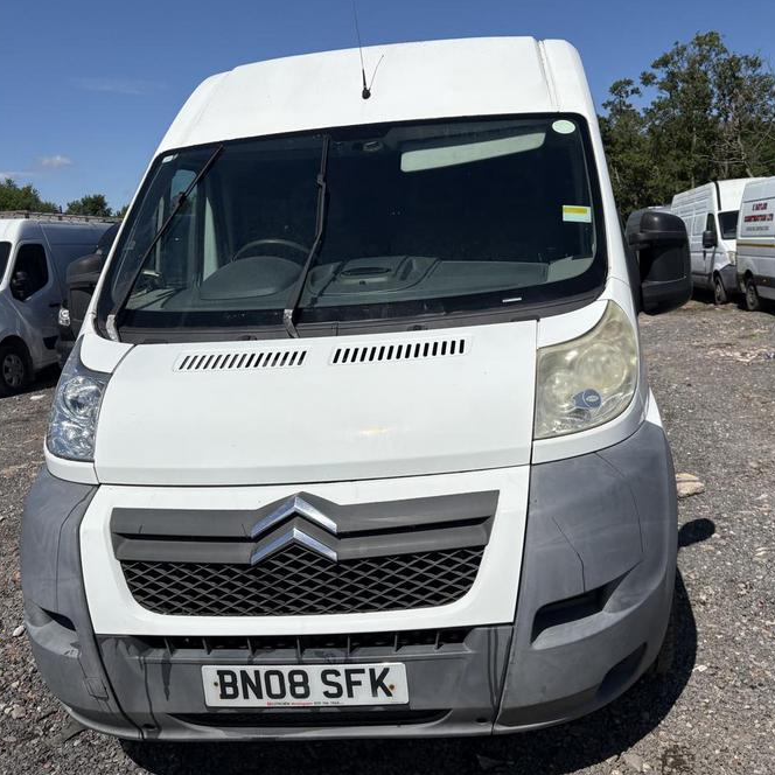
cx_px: 453
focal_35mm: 31
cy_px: 384
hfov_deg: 52.3
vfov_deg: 52.5
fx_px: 785
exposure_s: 1/11905
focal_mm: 5.96
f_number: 1.6
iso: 50
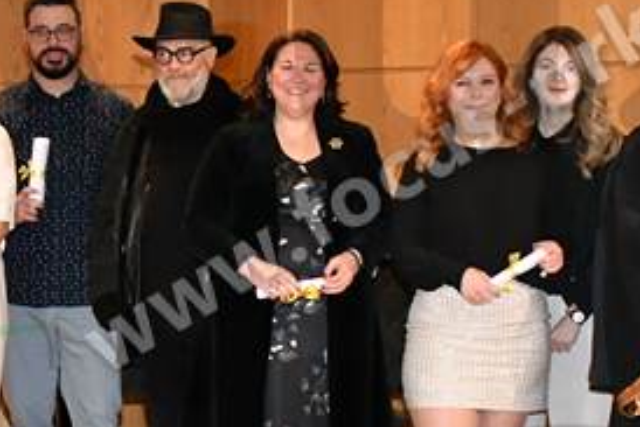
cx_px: 65
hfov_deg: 16.1
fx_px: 2241
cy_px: 266
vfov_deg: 10.9
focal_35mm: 126
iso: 10000
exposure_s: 1/160
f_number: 6.3
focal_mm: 30
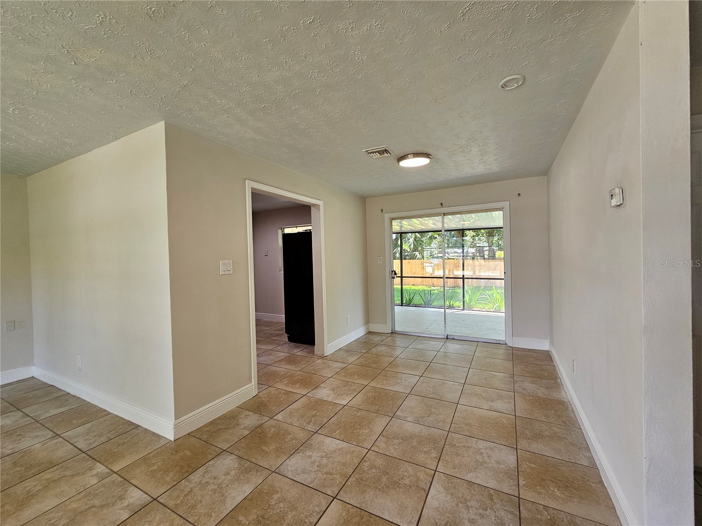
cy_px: 263
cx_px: 351
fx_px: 264
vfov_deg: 89.9
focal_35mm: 13
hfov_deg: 106.2
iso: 80
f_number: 2.2
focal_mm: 2.2
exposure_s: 1/60
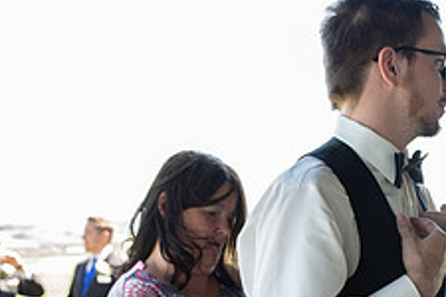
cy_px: 254
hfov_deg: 25.0
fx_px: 991
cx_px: 341
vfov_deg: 16.9
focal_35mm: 80
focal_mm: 31
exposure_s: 1/160
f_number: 3.2
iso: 200
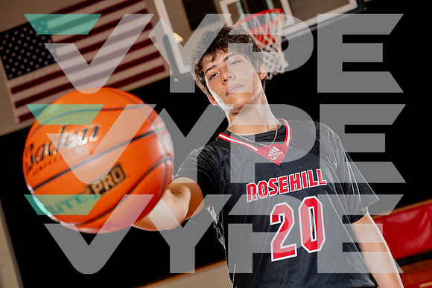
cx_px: 216
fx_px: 648
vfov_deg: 25.1
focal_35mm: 54
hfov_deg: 36.9
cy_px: 144
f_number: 4
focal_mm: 54
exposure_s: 1/250
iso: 400
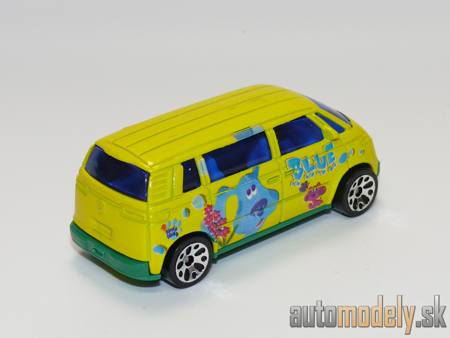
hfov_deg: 19.1
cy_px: 169
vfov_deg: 14.4
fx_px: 1339
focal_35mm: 103
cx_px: 225
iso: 100
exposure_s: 1/30
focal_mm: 13.6
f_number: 4
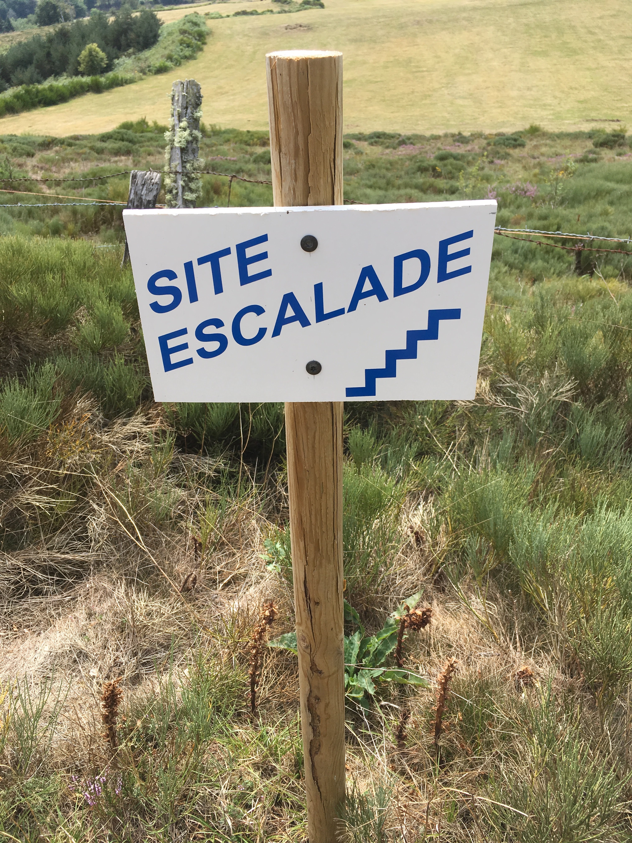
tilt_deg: -32.4
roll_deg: -0.8
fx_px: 706
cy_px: 422
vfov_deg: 61.7
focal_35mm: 29
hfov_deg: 48.2
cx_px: 316
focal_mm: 4.15
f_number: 2.2
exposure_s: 1/769
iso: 25
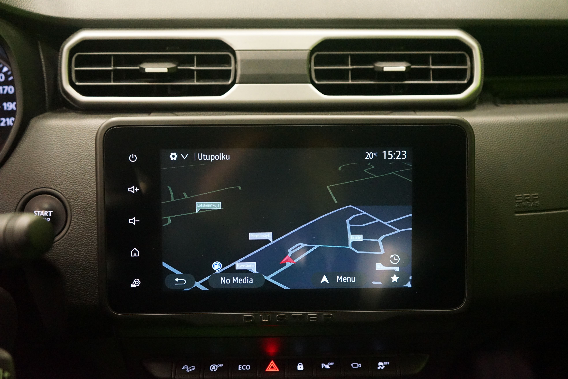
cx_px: 284
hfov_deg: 57.2
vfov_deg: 40.0
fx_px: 521
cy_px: 190
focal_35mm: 33
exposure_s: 1/20
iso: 6400
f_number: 4
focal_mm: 33
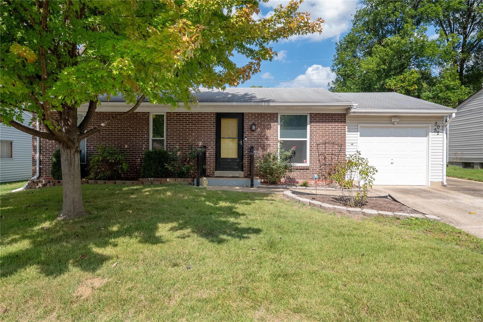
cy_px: 161
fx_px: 295
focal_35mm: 22
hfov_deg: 78.6
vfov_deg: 57.2
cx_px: 242
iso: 400
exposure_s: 1/1000
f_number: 6.3
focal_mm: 11
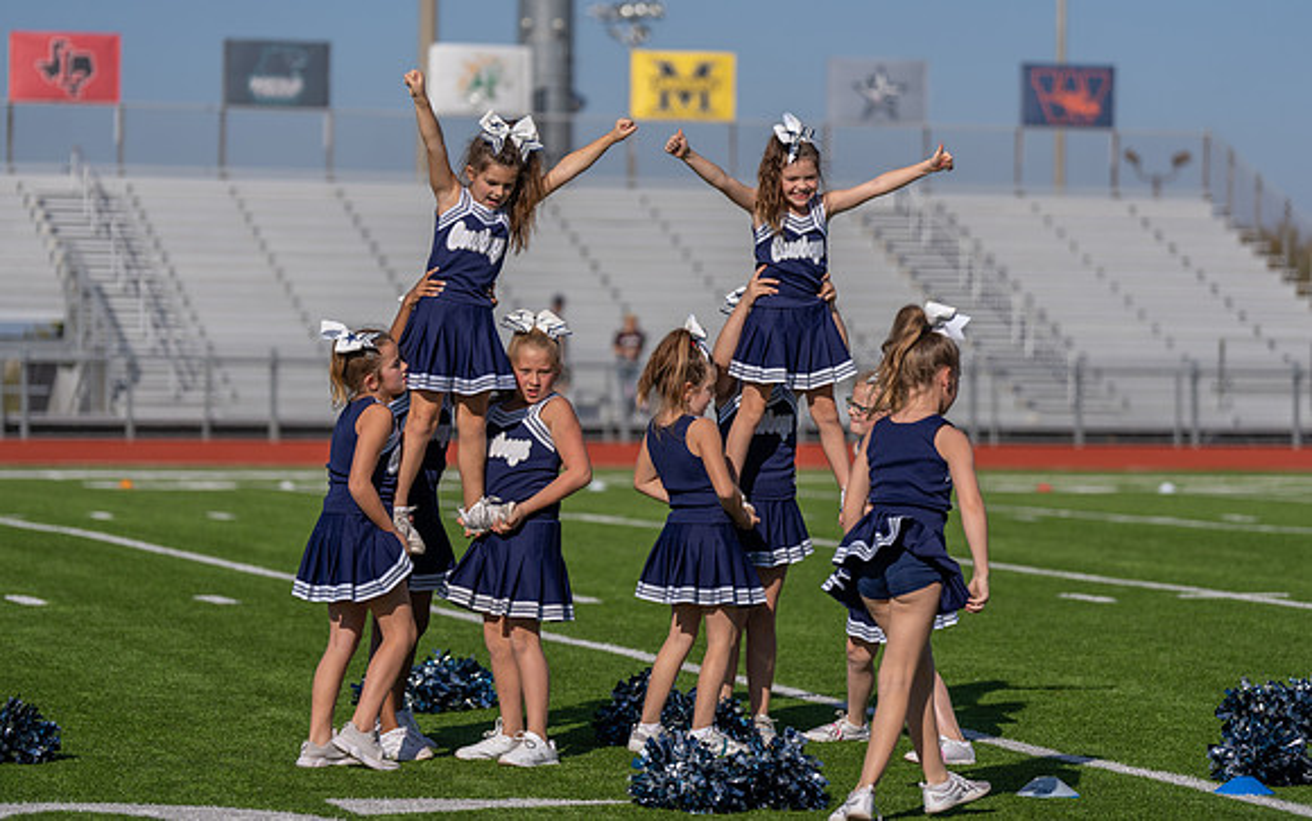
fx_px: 4823
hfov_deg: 15.5
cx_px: 664
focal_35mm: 135
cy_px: 392
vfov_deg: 9.7
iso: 100
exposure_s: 1/4000
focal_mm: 127
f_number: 2.8
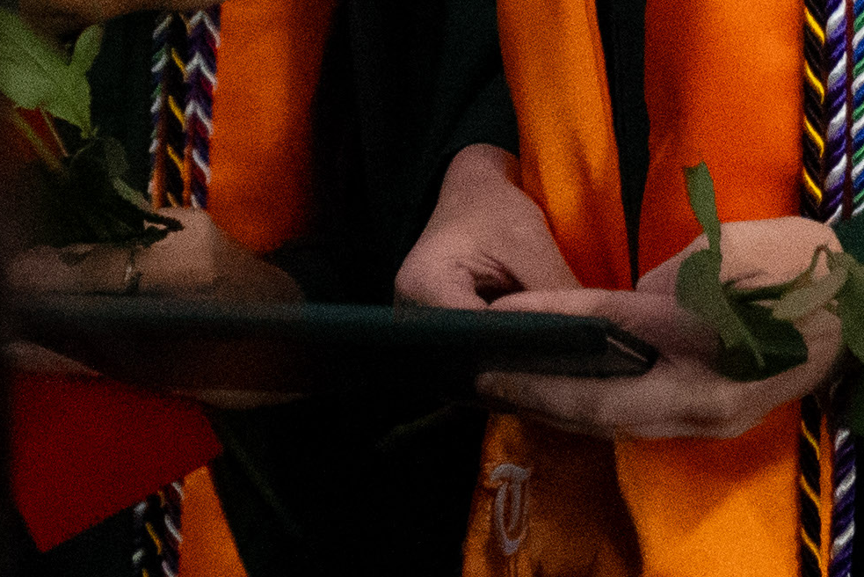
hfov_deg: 6.8
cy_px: -522
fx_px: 7250
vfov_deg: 4.5
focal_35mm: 302
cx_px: 649
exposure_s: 1/125
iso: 20000
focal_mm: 70
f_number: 2.8
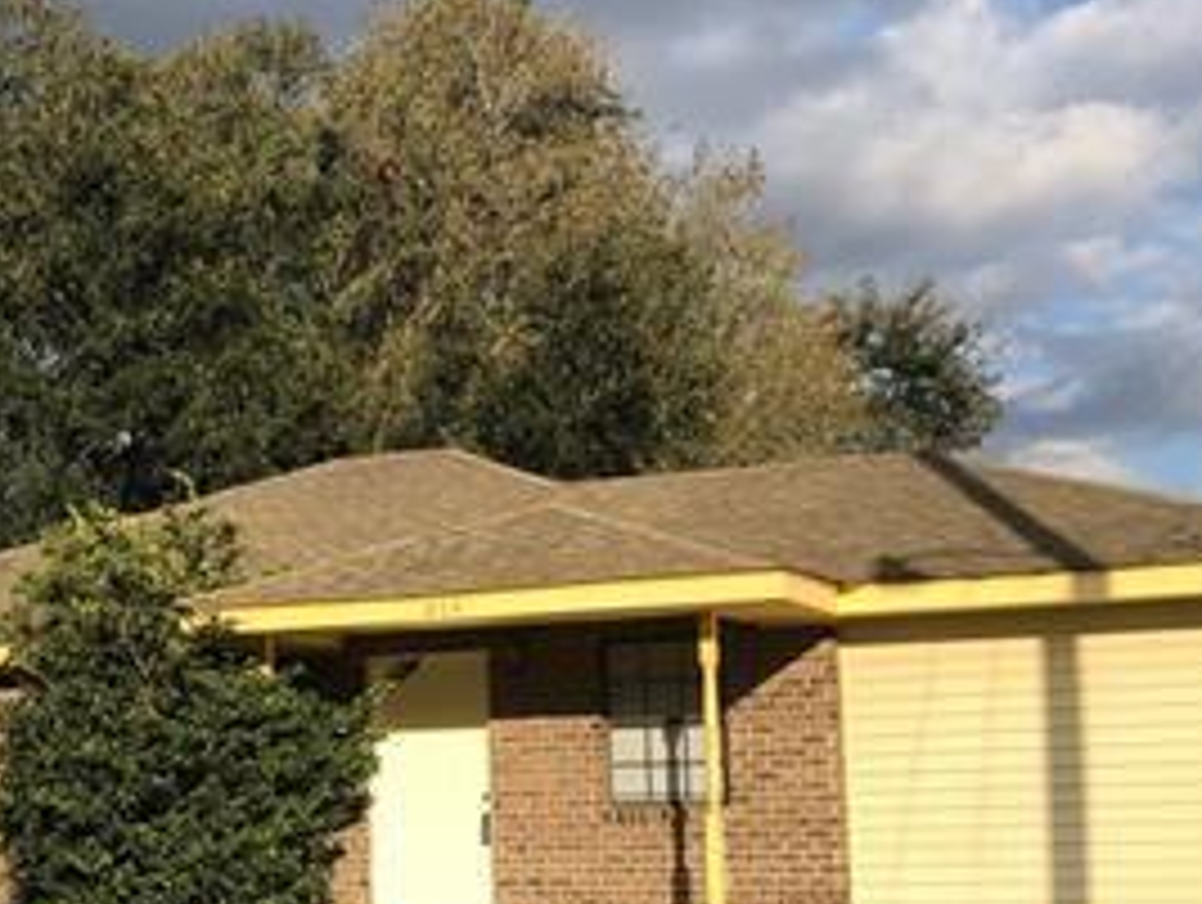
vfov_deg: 21.9
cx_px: 117
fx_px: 2330
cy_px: 612
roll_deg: +0.6
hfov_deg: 27.8
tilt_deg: +6.8
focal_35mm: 67
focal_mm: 3.99
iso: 20
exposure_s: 1/1548
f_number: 1.8
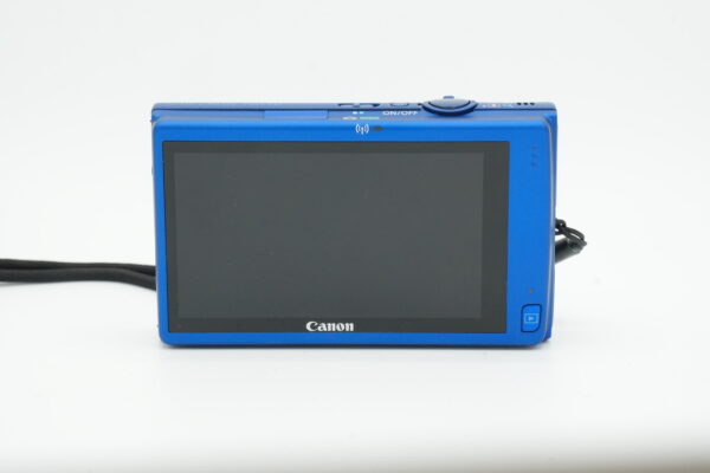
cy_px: 236
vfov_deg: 13.0
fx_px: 2071
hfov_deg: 19.5
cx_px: 355
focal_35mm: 105
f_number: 13
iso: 1250
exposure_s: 1/250
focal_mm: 70
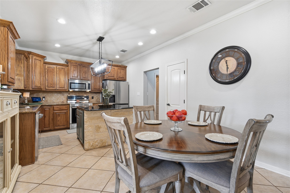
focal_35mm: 16
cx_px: 145
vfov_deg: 73.7
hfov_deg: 96.7
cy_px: 96
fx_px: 129
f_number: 8
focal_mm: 16
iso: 160
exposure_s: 1/20
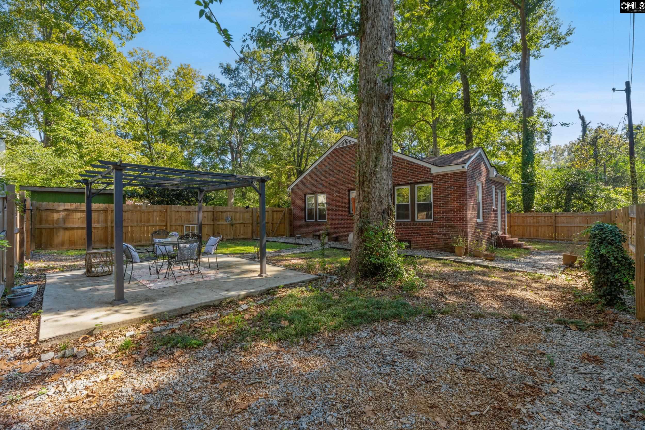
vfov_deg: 77.3
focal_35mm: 15
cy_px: 215
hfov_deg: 100.4
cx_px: 322
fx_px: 269
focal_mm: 10
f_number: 8
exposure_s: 1/125
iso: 250
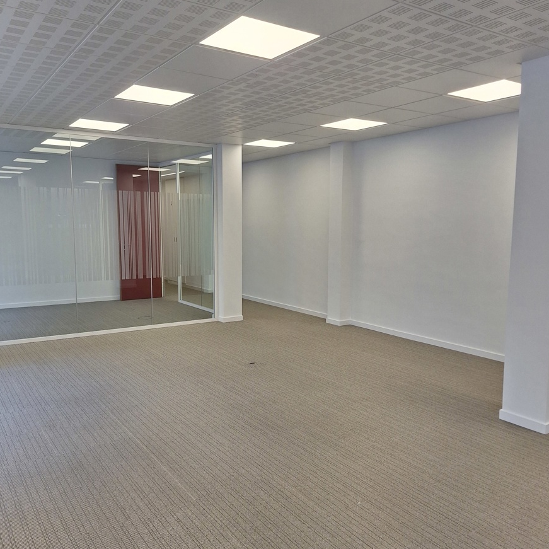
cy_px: 286
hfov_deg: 57.3
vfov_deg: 57.3
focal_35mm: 28
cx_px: 279
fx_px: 502
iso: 40
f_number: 1.8
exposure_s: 1/139
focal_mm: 5.54
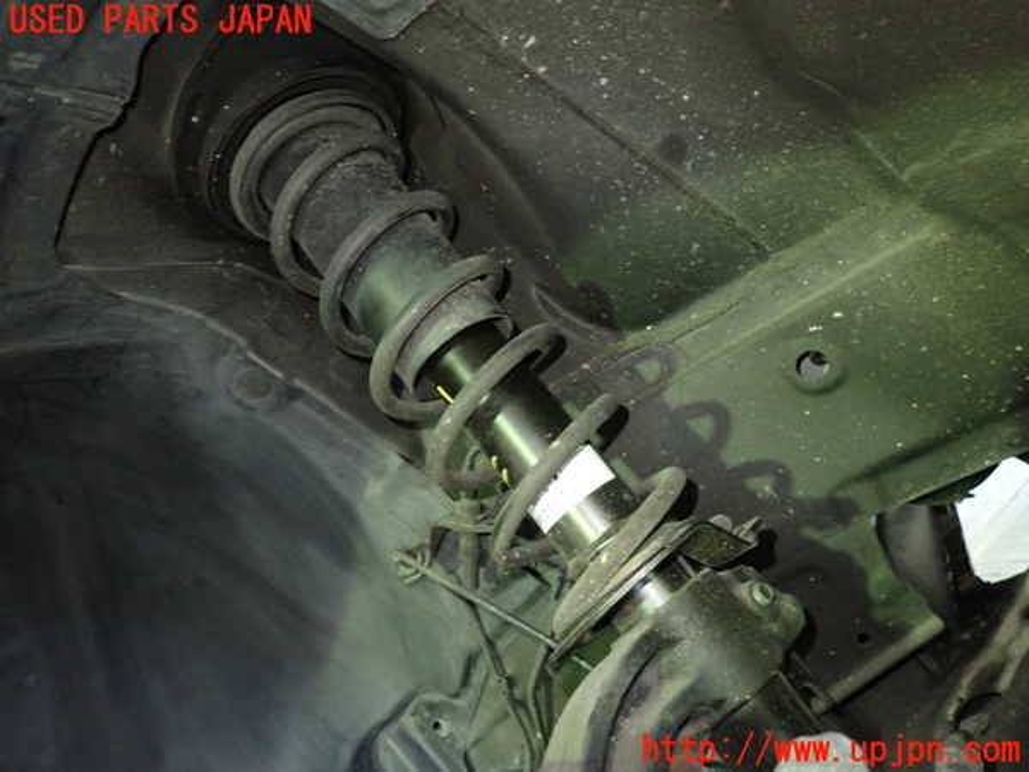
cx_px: 514
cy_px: 386
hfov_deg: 69.4
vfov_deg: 54.9
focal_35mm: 25
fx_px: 743
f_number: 2
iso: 800
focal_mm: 4.5
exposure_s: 1/20
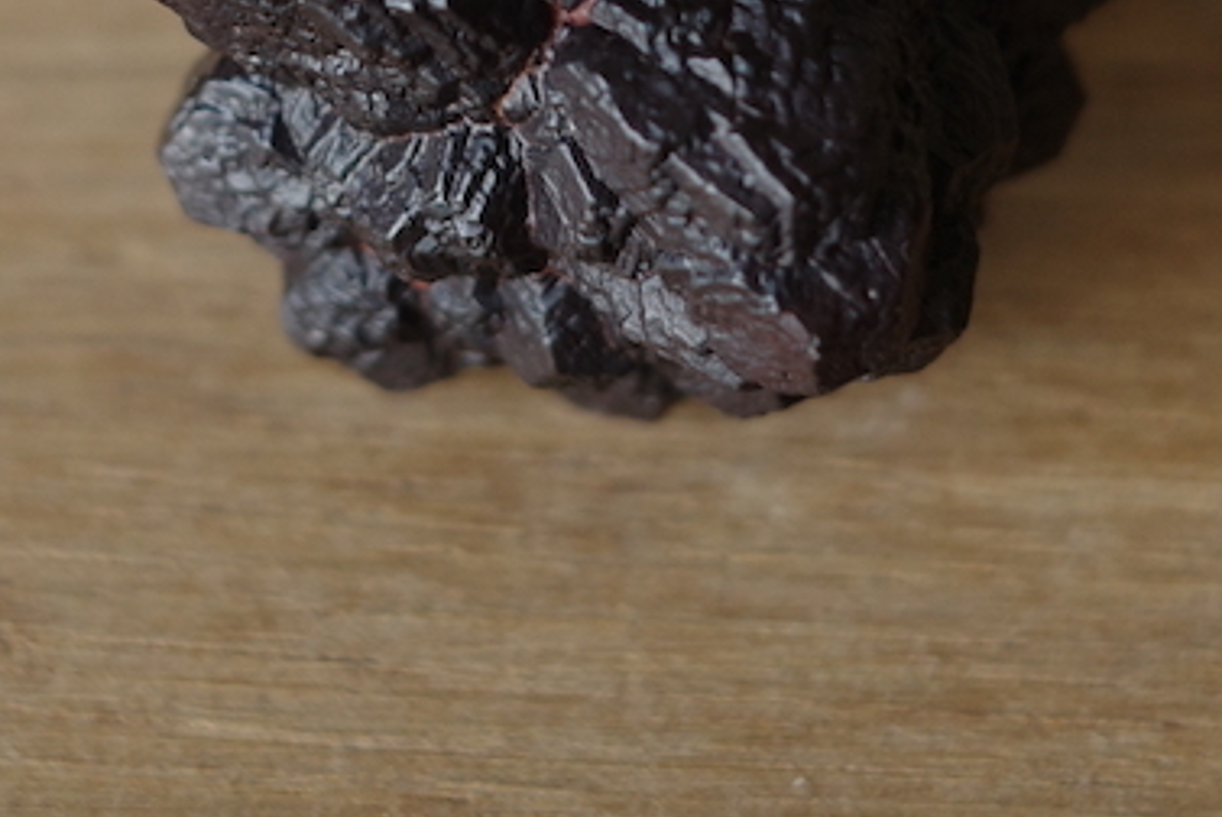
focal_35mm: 159
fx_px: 5401
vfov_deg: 8.5
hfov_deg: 12.9
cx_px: 451
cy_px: -292
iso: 200
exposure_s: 1/80
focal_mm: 26
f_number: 2.8
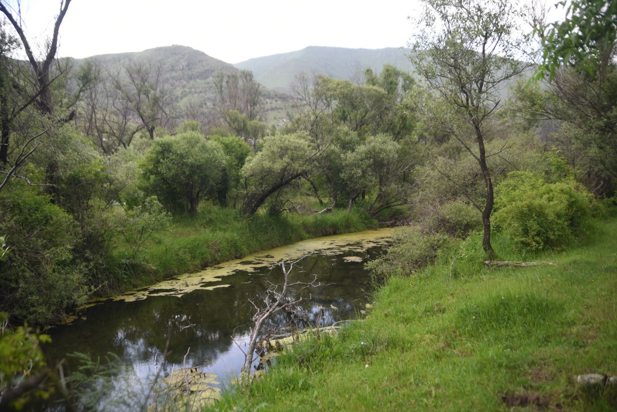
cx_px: 308
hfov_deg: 39.6
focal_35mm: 50
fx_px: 857
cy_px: 206
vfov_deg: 27.0
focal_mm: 50
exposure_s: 1/160
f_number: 2.8
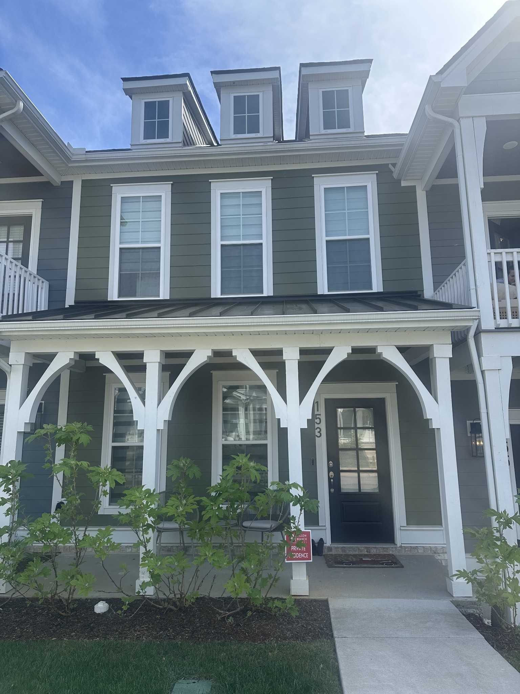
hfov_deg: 56.8
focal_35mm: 24
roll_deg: -1.0
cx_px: 260
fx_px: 481
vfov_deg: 71.6
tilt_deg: +11.3
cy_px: 347
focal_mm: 6.86
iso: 80
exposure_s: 1/2410
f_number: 1.78
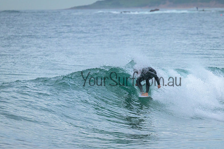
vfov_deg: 1.8
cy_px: 75
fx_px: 4715
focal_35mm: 758
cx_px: 130
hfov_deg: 2.7
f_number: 11
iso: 3600
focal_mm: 610
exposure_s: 1/1250
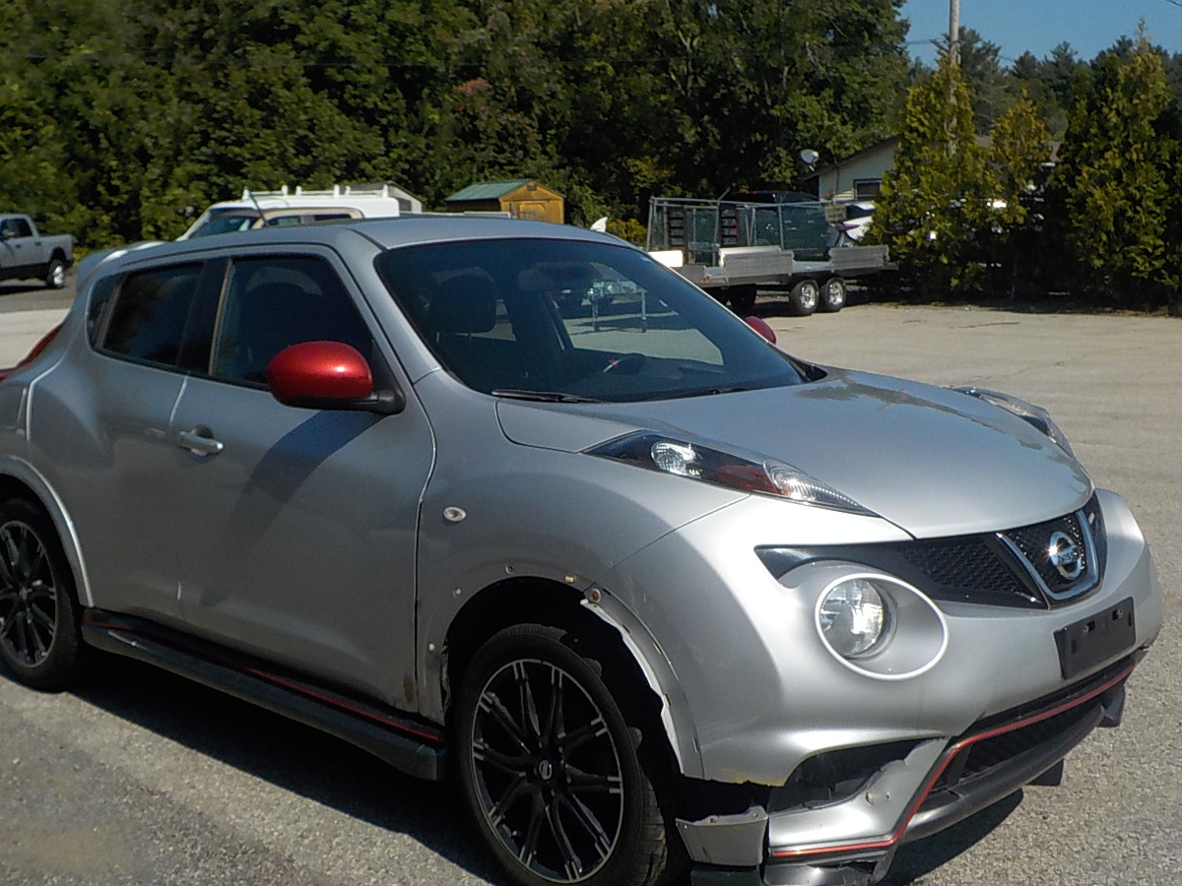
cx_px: 588
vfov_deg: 36.0
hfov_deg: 46.8
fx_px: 1366
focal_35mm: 40
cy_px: 464
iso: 125
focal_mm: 4.1
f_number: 3.3
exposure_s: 1/2000
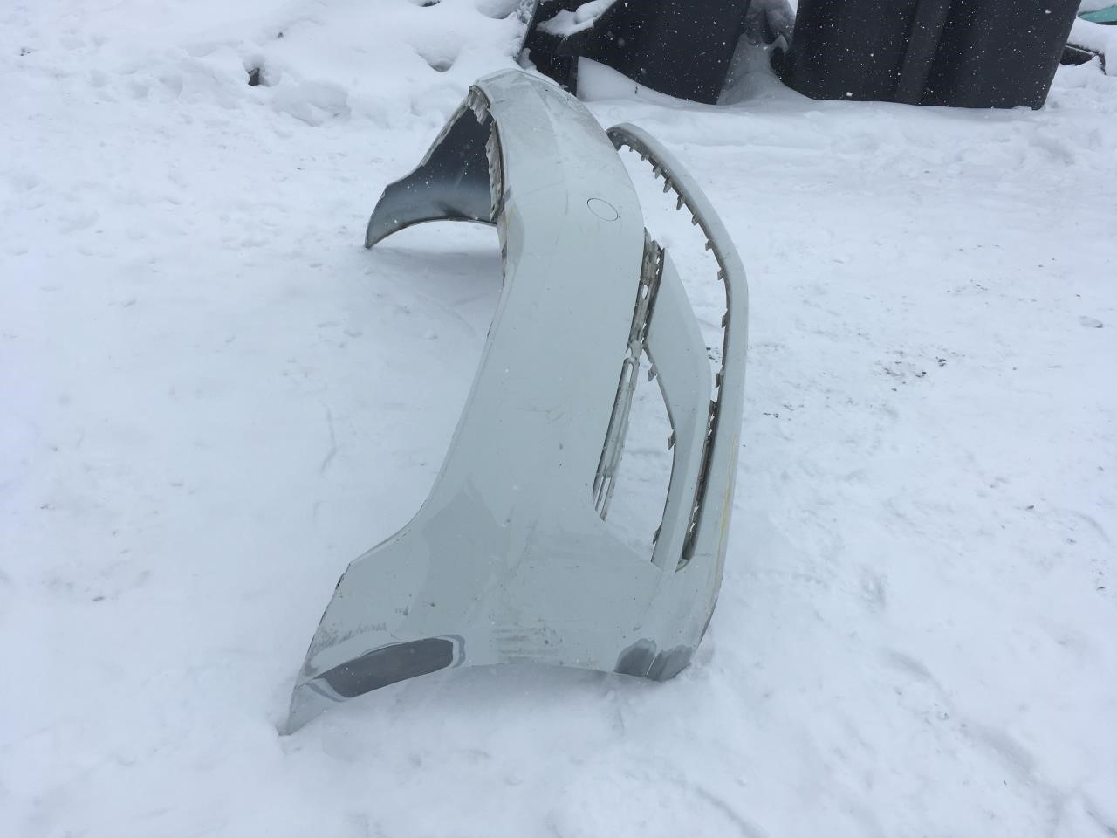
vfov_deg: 48.2
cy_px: 419
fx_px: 936
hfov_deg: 61.7
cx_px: 558
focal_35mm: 29
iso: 25
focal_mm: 4.15
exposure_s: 1/2024
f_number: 2.2
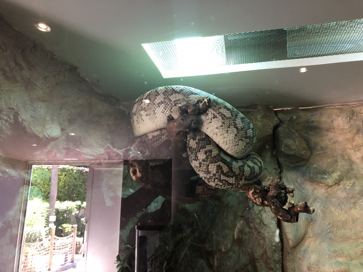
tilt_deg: +14.7
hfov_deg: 63.4
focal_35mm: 28
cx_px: 182
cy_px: 136
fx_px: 294
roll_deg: -2.1
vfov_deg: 49.7
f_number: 1.8
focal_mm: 3.99
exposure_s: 1/50
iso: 250
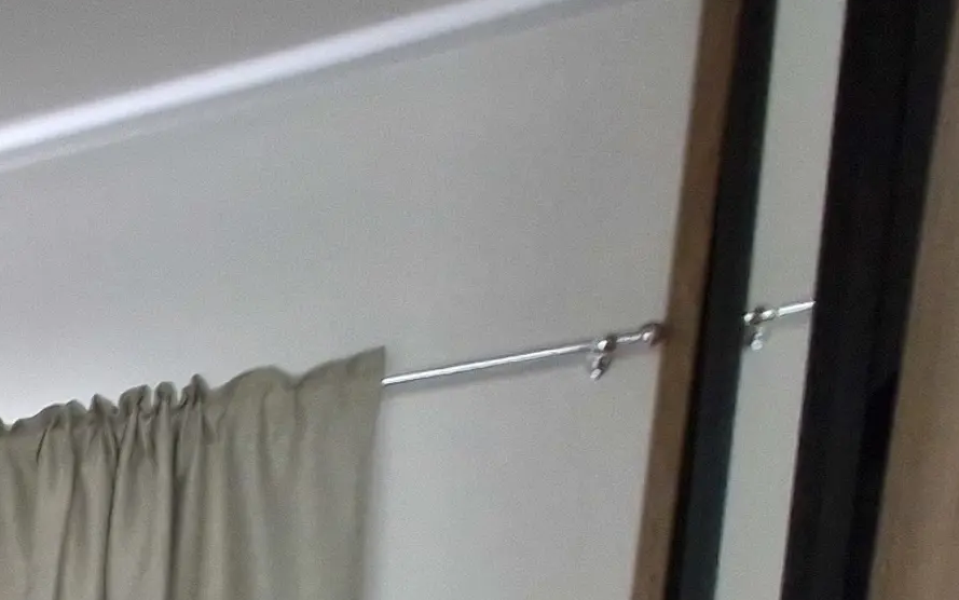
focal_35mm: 62
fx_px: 1621
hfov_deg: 18.9
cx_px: -985
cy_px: 1173
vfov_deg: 16.4
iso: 500
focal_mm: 1.74
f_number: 2.2
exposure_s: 1/31
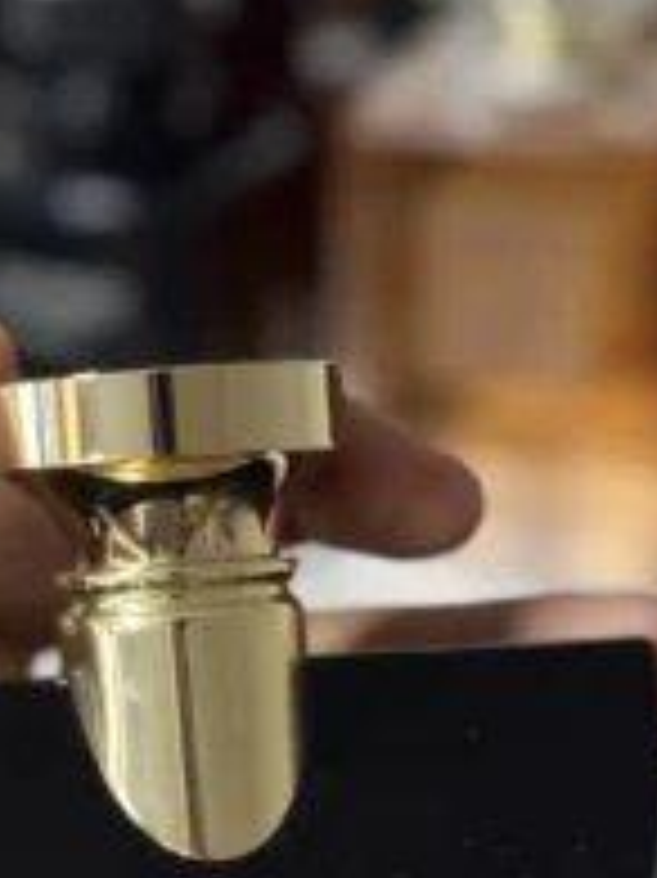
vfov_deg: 13.8
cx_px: 171
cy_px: 844
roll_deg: +0.0
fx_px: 3572
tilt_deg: -27.7
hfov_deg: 10.5
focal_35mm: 141
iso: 250
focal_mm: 6.76
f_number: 1.78
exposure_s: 1/50
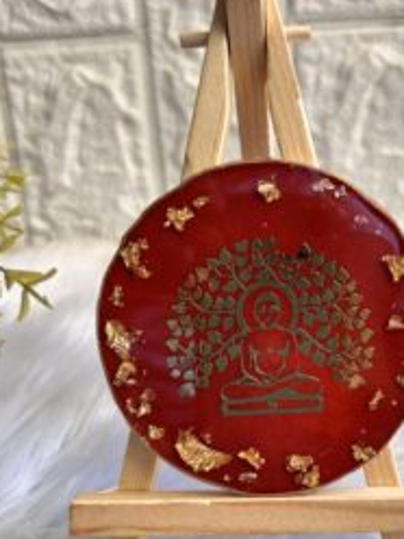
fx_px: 654
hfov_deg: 33.9
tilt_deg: -25.8
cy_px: 298
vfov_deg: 44.7
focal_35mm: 42
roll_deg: +2.8
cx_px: 280
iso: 100
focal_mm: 5.7
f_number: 1.5
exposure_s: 1/50
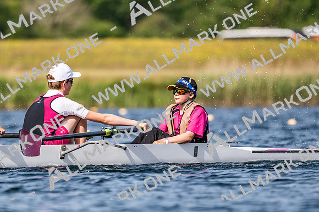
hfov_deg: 3.4
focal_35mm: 600
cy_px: 106
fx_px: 5313
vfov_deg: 2.3
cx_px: 160
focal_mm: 400
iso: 180
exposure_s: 1/2500
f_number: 4.5
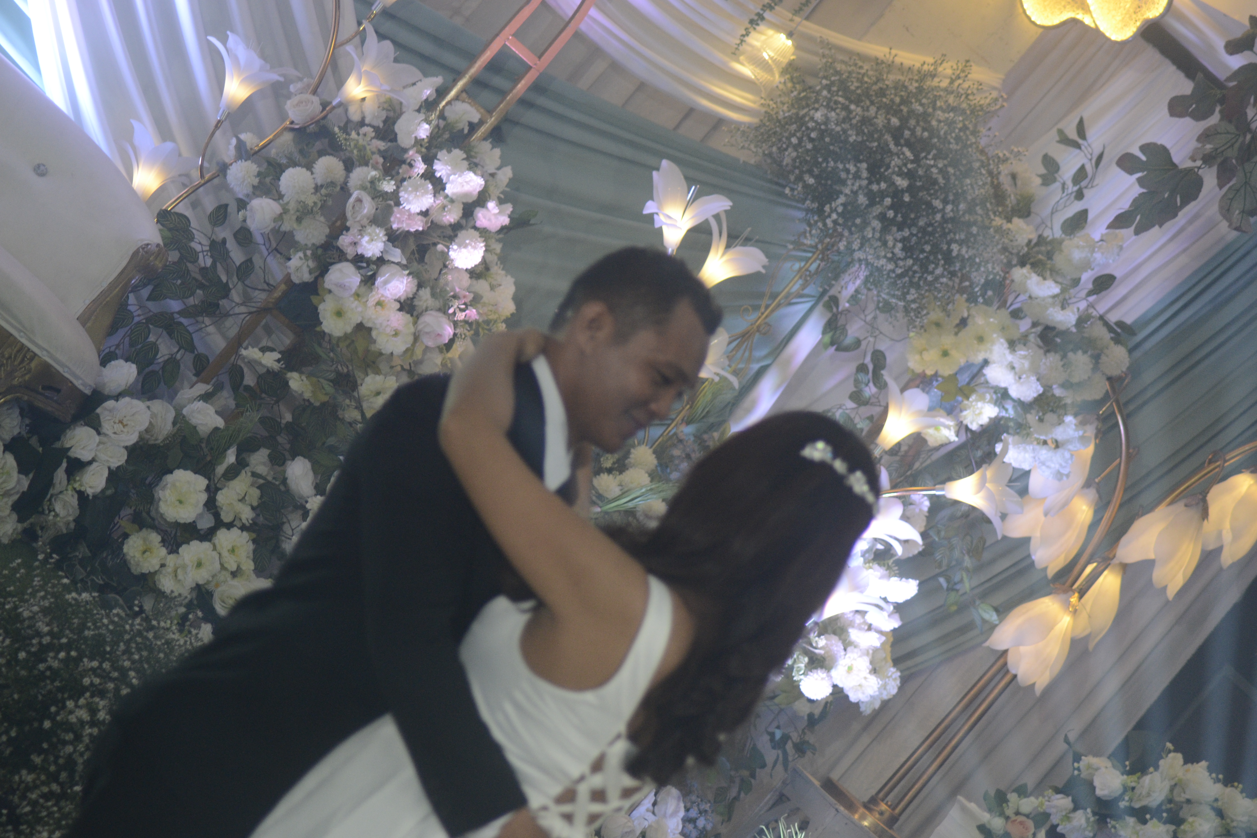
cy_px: 419
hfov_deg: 12.5
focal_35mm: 165
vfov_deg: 8.3
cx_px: 628
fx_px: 5761
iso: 800
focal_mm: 110
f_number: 4
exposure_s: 1/200
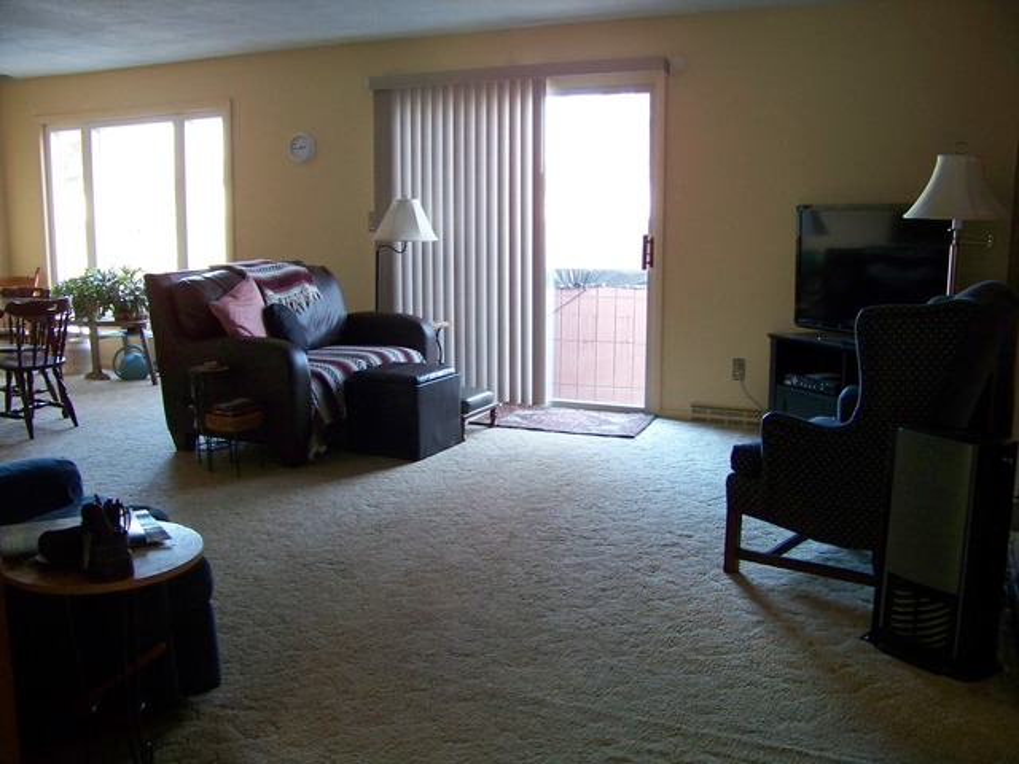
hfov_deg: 55.4
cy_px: 382
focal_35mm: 33
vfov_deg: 42.9
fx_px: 971
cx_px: 510
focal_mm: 5.85
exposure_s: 1/30
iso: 320
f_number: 2.8
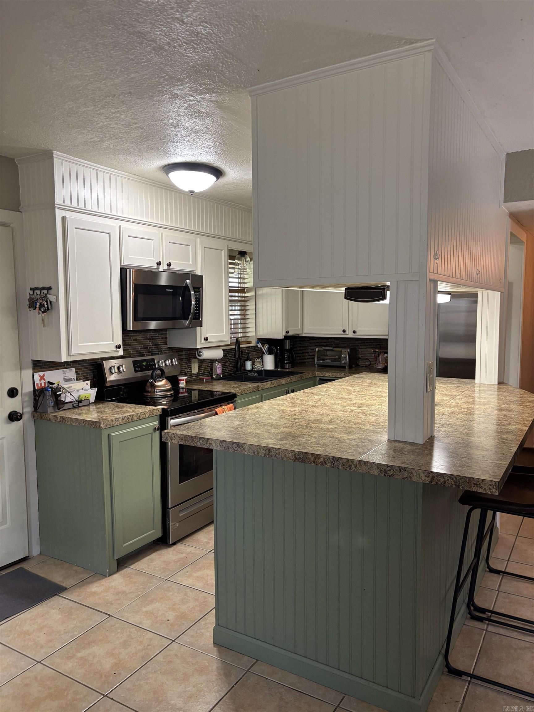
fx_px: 535
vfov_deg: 67.3
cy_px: 356
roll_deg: +0.0
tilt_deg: -5.0
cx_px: 267
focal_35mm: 26
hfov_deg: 53.1
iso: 200
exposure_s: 1/60
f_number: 1.6
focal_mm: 5.96
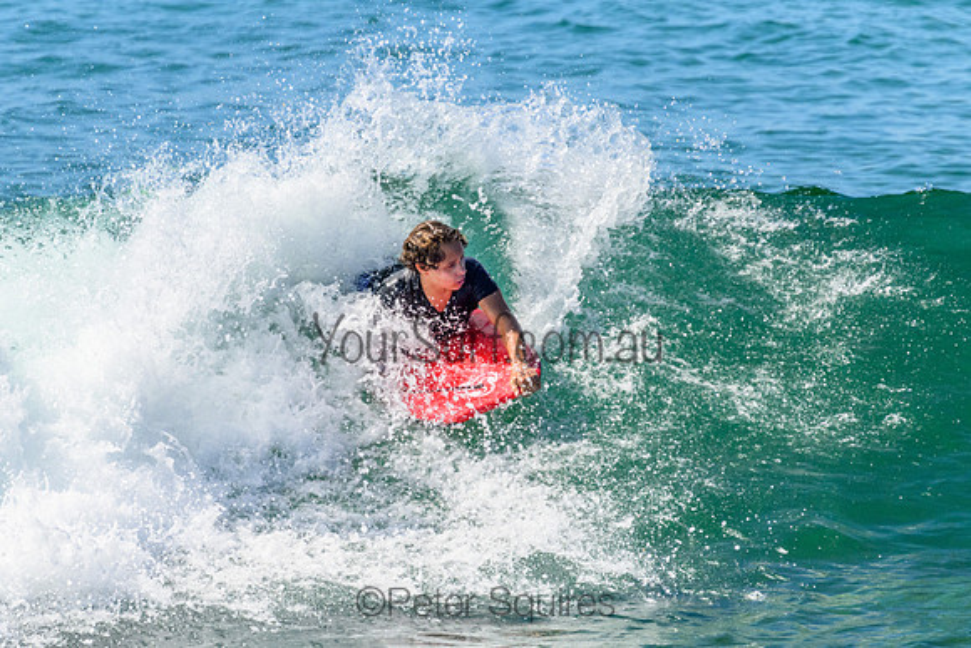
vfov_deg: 1.3
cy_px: 266
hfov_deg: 1.9
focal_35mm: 1101
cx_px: 458
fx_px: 29691
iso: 1100
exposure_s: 1/2000
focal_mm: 800
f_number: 11
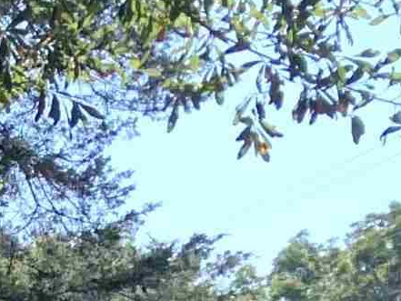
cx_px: -874
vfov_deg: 7.5
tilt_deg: -9.5
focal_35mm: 174
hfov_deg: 8.9
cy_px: 915
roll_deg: -3.3
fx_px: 2016
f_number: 1.8
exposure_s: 1/537
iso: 25
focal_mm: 4.25
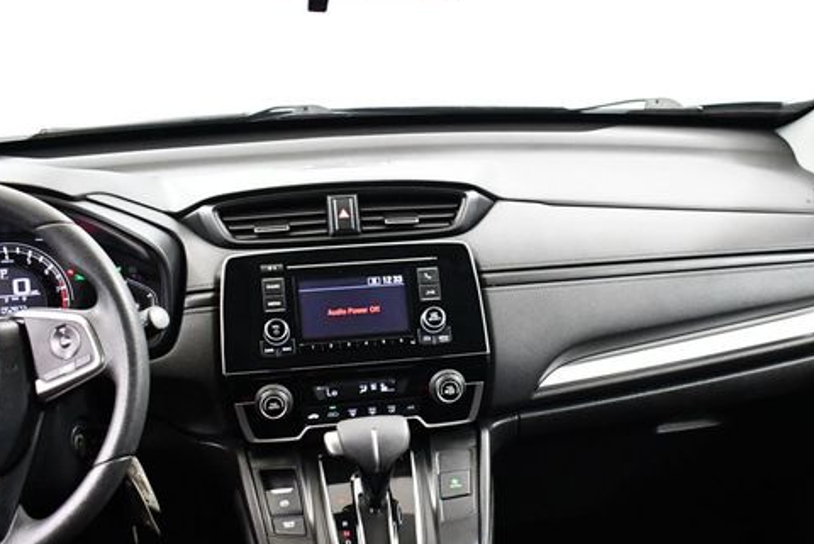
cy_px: 351
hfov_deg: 40.7
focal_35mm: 48
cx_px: 521
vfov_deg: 28.0
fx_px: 1086
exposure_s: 1/60
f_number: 3.5
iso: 4500
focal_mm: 18
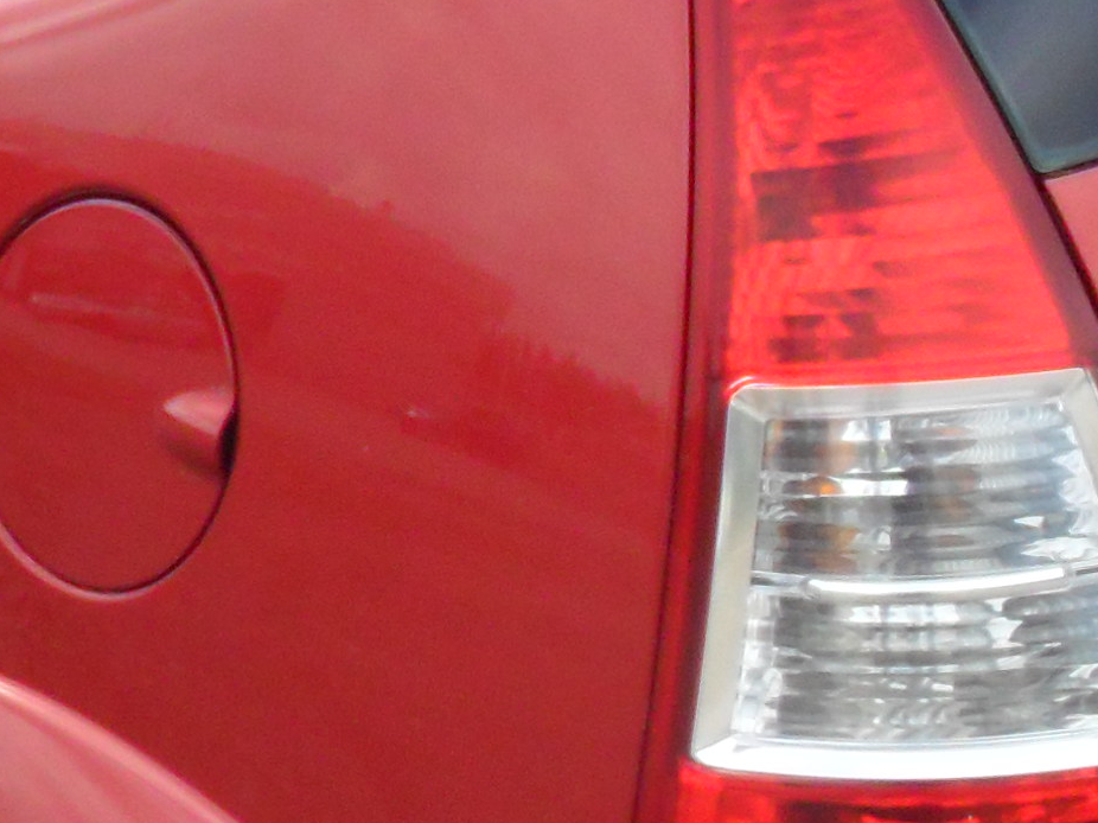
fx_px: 3996
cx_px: 442
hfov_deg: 15.6
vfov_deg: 11.8
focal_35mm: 126
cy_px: 502
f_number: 3.5
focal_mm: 4.9
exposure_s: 1/500
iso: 80
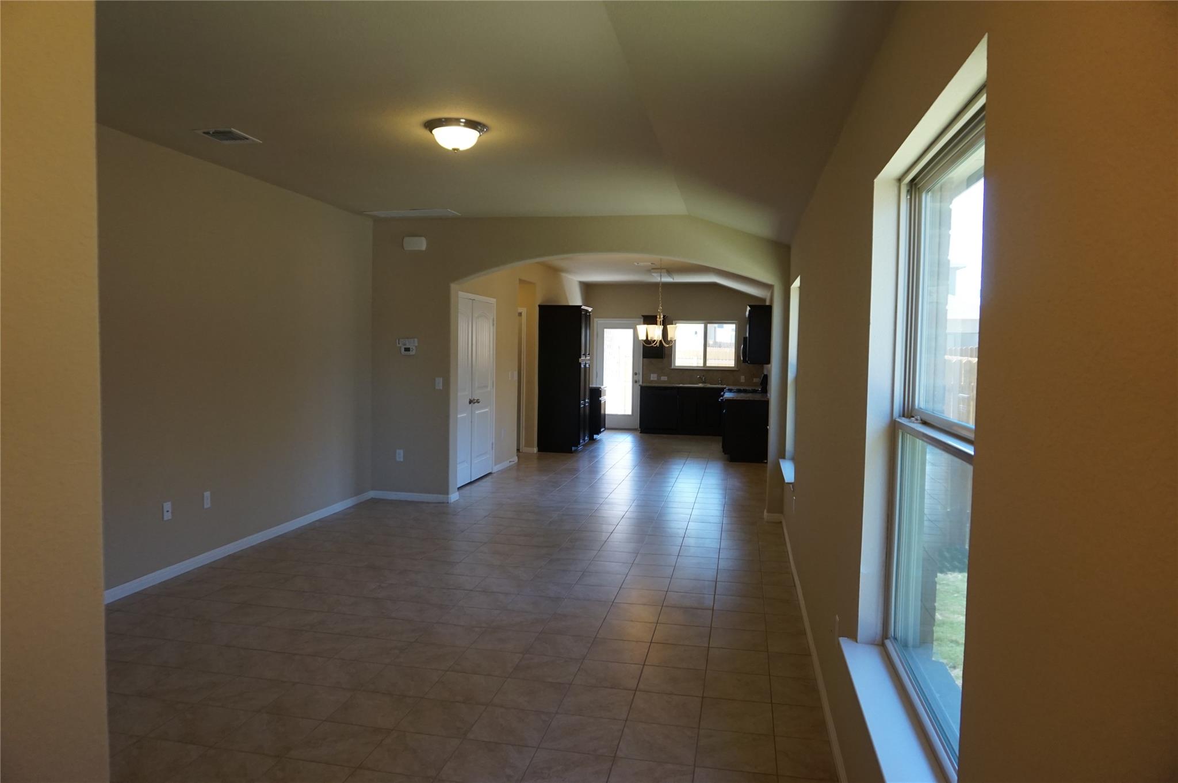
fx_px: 785
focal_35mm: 24
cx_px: 589
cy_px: 392
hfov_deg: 73.8
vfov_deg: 53.1
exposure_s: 1/160
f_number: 4
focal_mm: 16
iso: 640
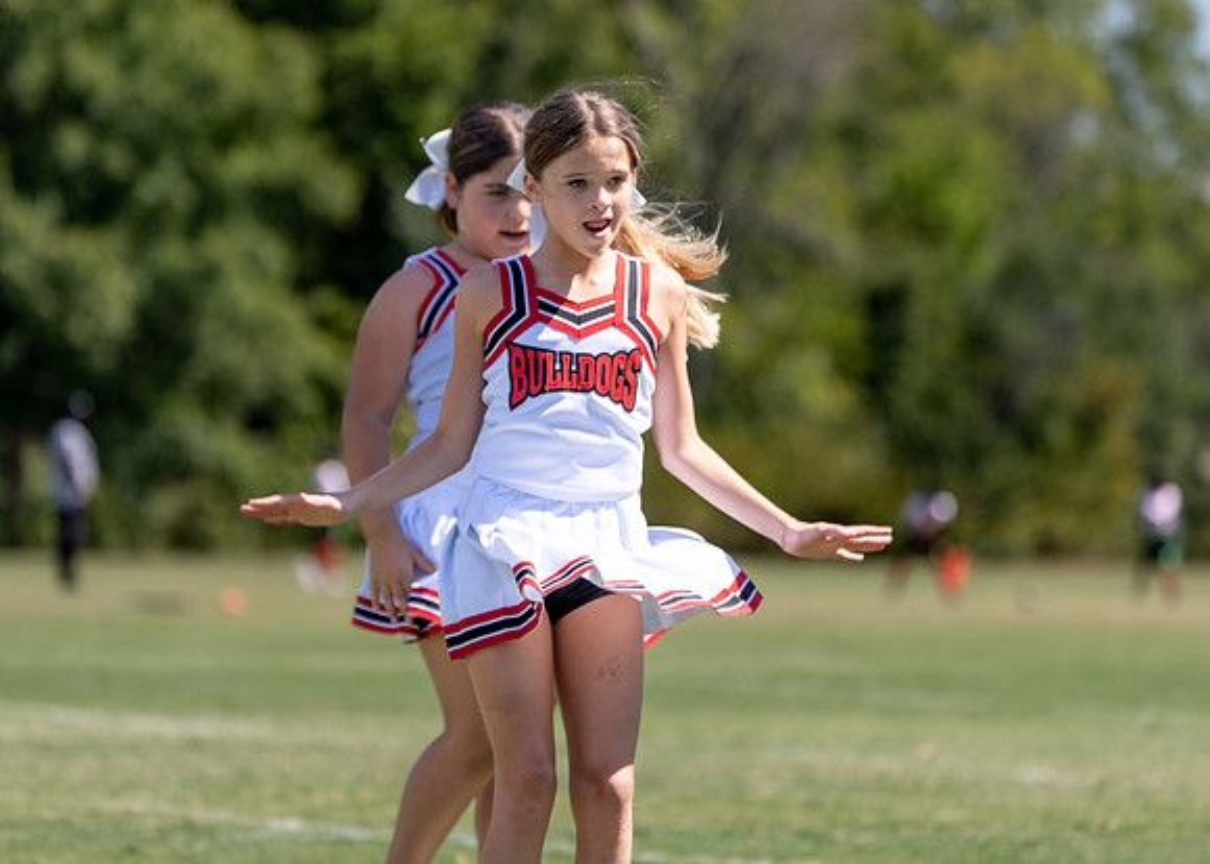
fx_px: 11295
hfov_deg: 6.1
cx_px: 544
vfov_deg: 4.4
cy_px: 418
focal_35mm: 329
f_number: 5.6
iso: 200
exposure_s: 1/1250
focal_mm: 250
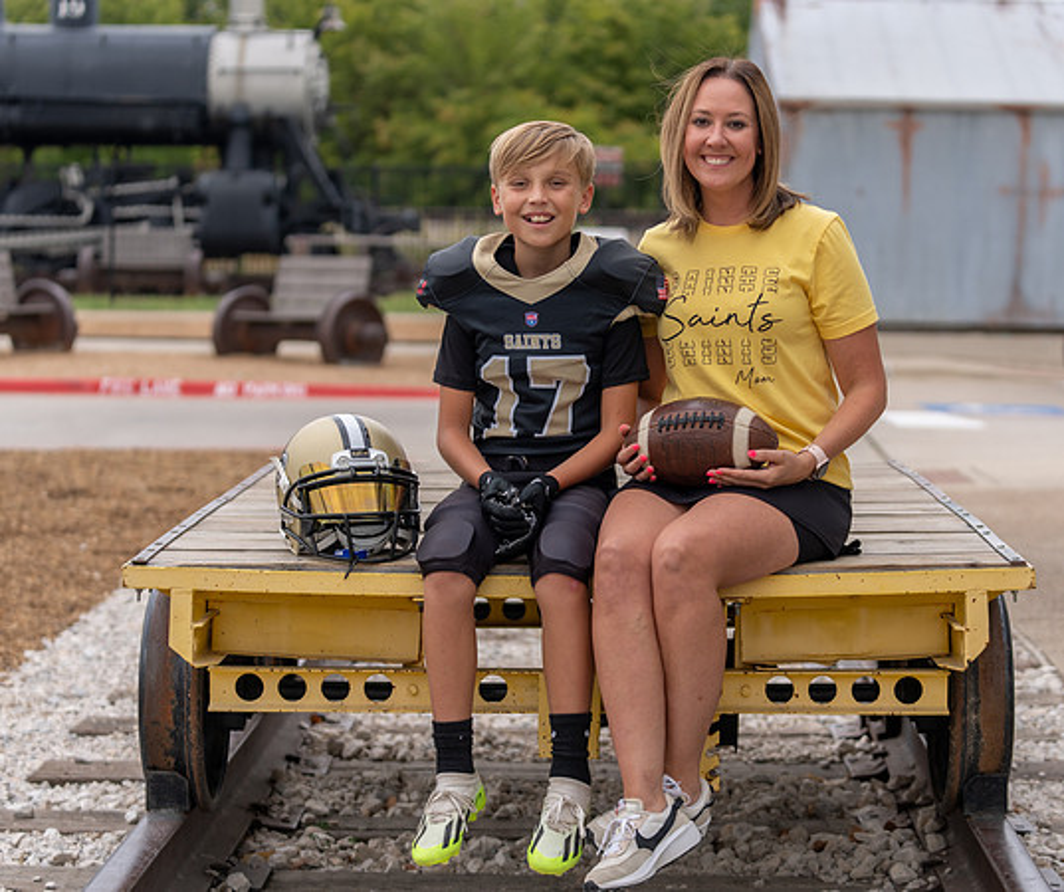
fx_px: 2677
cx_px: 603
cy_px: 447
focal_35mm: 83
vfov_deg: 18.9
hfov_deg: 22.5
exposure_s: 1/320
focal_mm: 70
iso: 160
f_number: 2.8
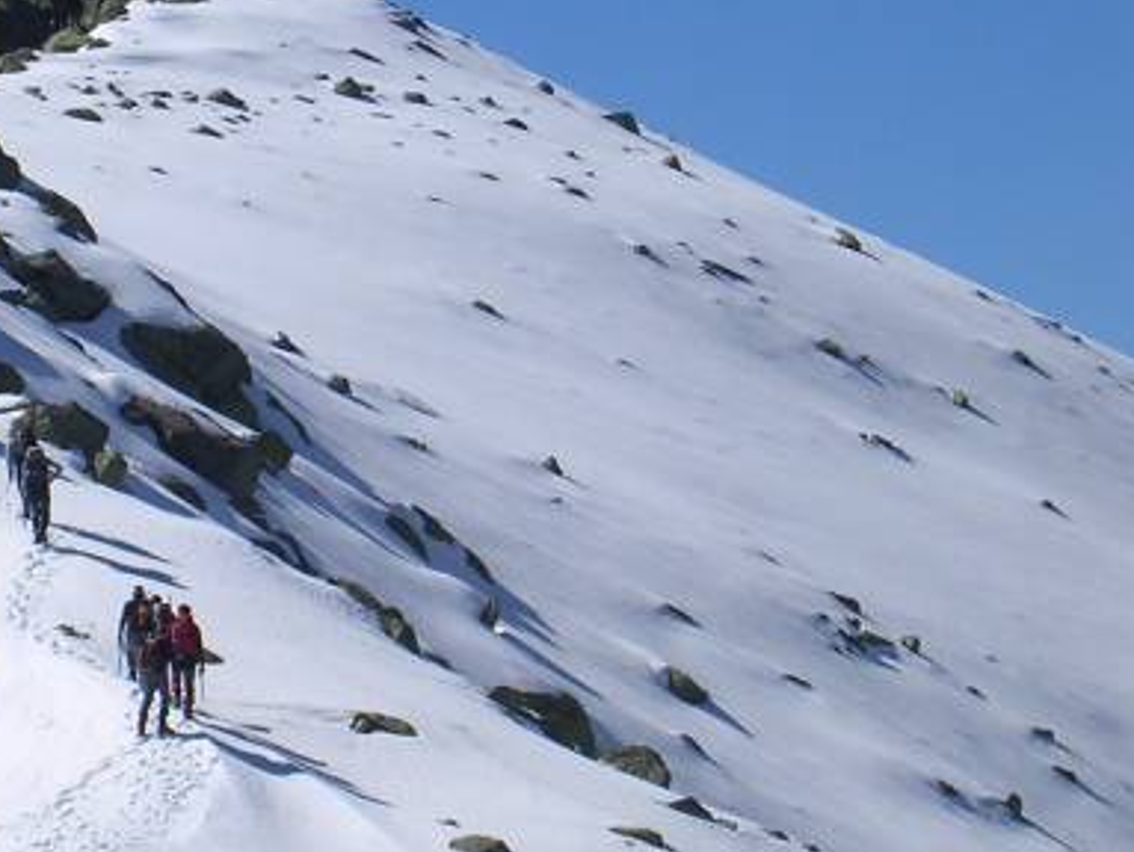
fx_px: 7870
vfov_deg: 6.2
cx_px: -41
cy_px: 390
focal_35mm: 240
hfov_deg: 8.2
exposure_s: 1/880
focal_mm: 17.4
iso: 100
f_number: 4.9
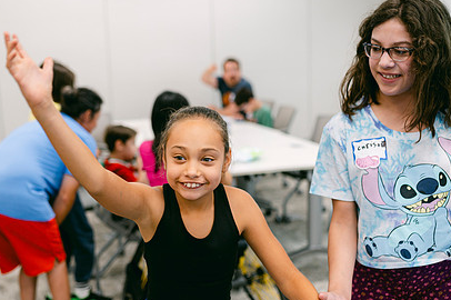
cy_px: 192
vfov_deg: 26.8
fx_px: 626
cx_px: 199
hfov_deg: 39.6
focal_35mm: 50
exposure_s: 1/125
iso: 220
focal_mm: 35
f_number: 2
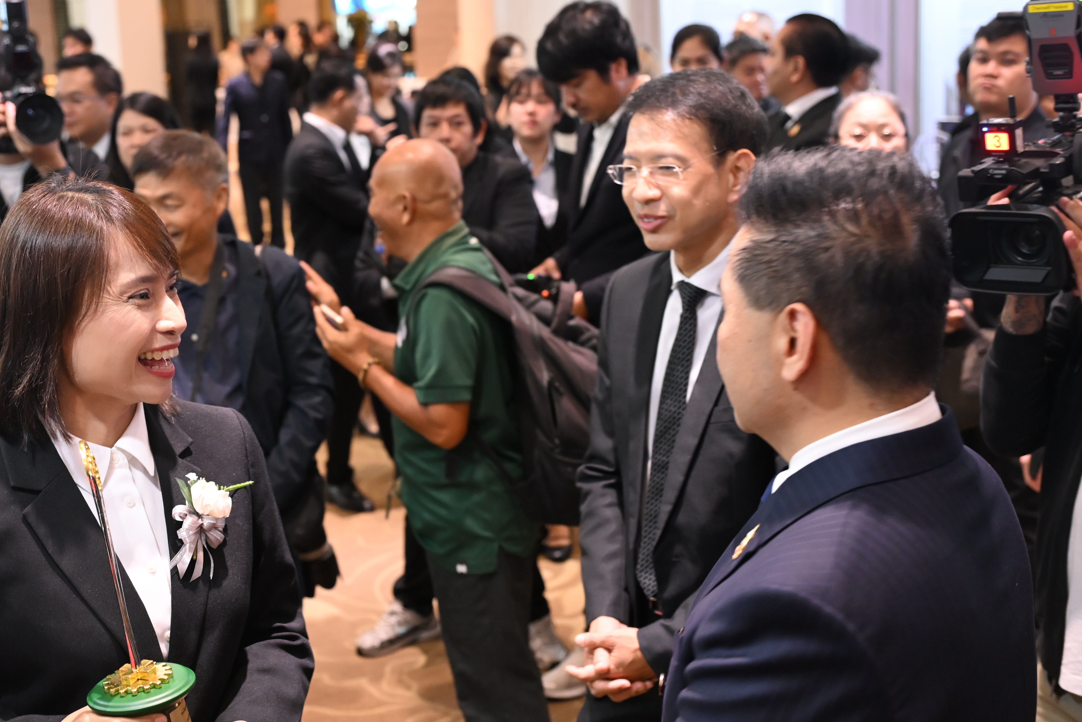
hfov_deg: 36.8
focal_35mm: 54
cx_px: 456
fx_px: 1623
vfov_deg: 25.1
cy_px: 382
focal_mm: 44
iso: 3200
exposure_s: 1/50
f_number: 4
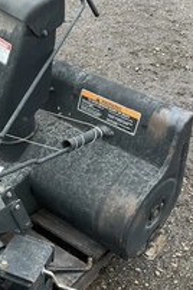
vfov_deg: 33.4
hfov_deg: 21.9
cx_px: 9
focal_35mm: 60
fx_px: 482
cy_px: 156
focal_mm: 3
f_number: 1.8
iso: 25
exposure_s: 1/137
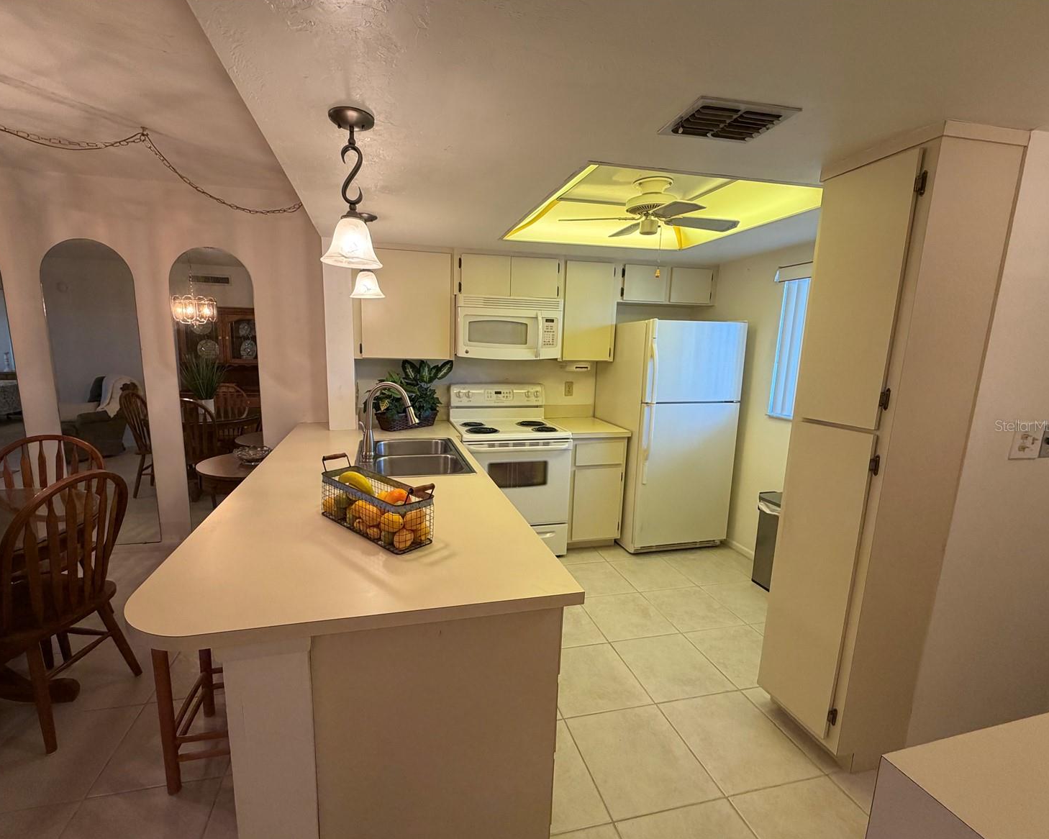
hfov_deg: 96.6
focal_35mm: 15
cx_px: 487
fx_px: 466
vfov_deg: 84.0
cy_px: 425
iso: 200
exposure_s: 1/120
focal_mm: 2.22
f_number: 2.2
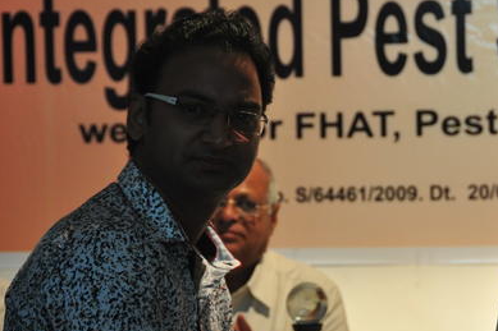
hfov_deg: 12.7
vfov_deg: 8.5
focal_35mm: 162
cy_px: 186
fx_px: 2240
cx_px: 362
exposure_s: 1/60
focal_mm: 70
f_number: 5
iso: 800
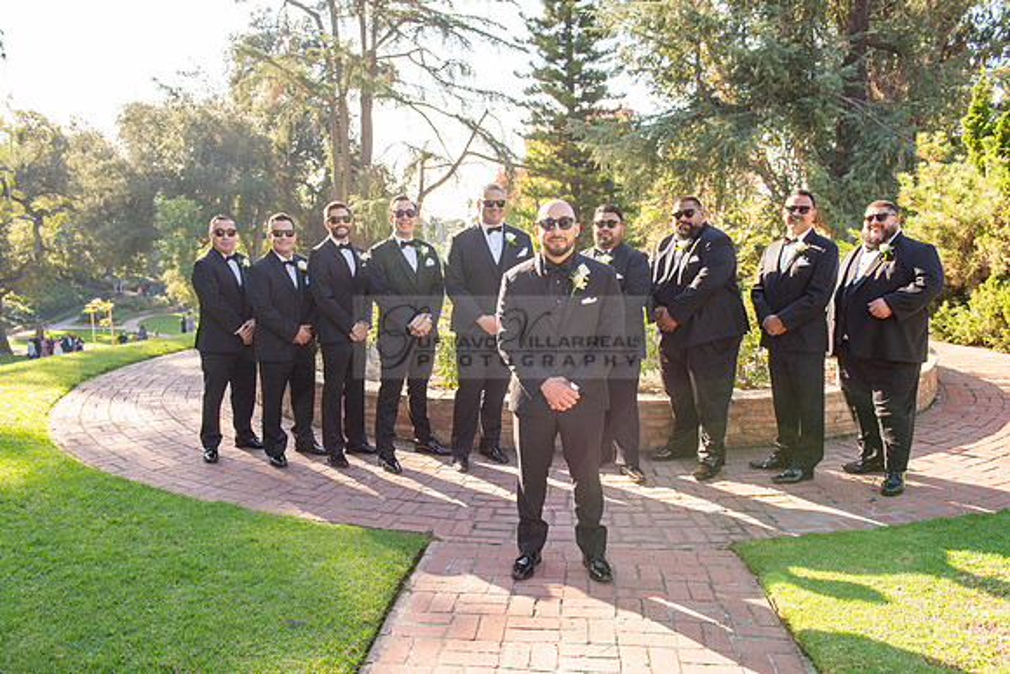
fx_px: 870
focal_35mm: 31
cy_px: 337
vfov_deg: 42.3
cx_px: 505
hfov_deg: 60.3
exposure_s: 1/250
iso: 200
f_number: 5.6
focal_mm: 31
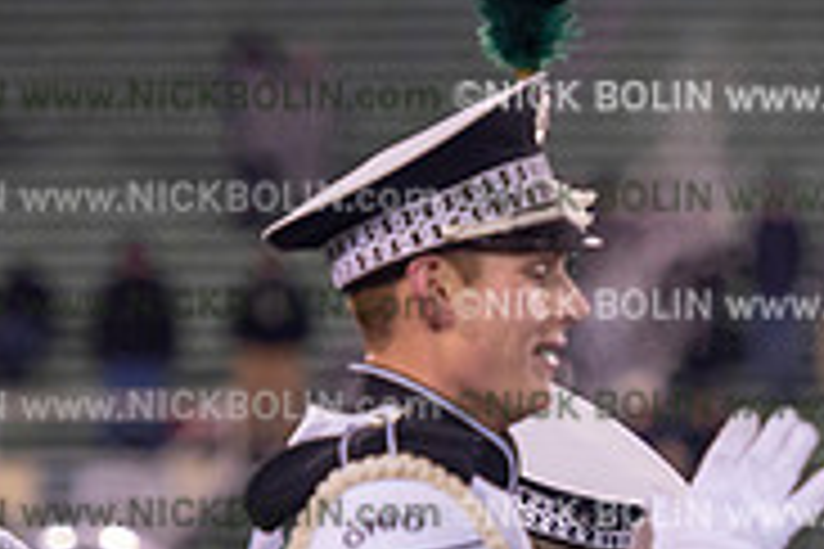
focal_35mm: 428
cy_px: 826
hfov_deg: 4.8
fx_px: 9796
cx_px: 797
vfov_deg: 3.2
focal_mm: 135
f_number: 2.8
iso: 2500
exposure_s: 1/1250
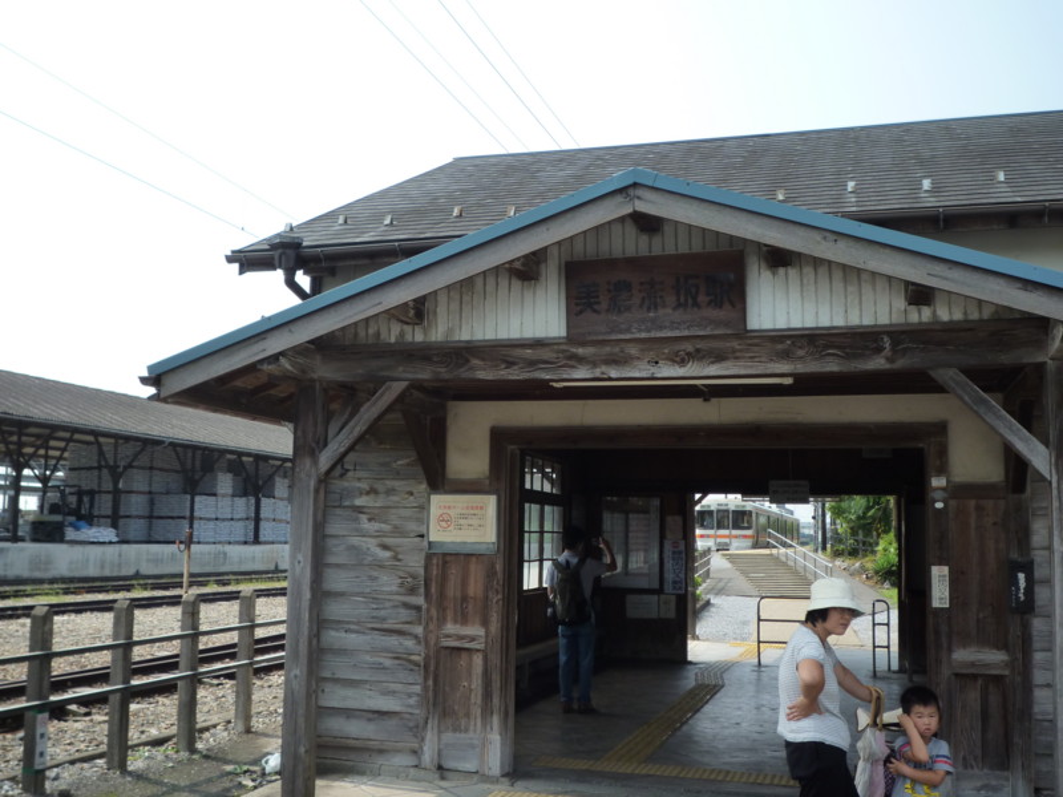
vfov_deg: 36.8
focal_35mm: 39
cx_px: 532
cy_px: 398
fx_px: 1198
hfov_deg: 47.9
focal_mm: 6.8
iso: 125
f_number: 4
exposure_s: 1/400
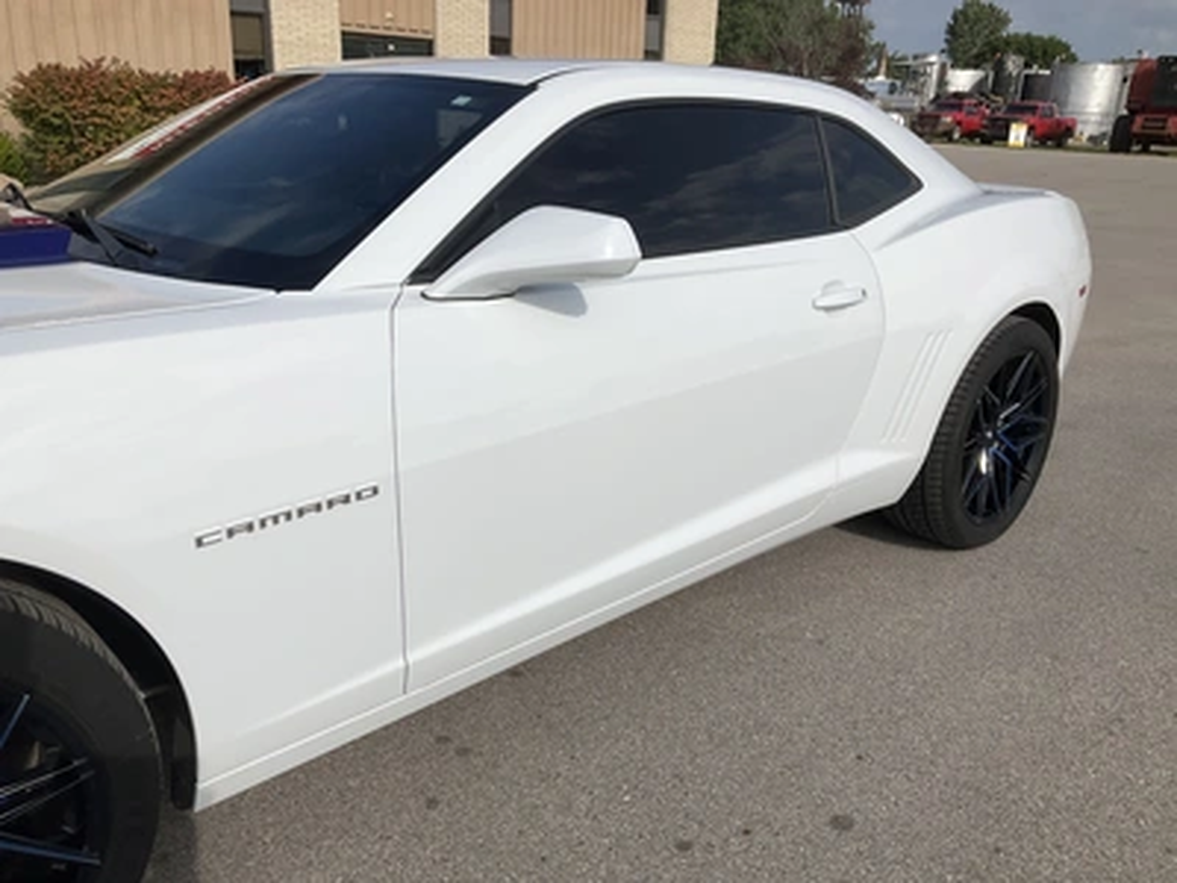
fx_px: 986
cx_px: 588
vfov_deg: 48.2
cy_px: 442
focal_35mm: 29
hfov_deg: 61.7
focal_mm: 3
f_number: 1.8
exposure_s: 1/4785
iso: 25
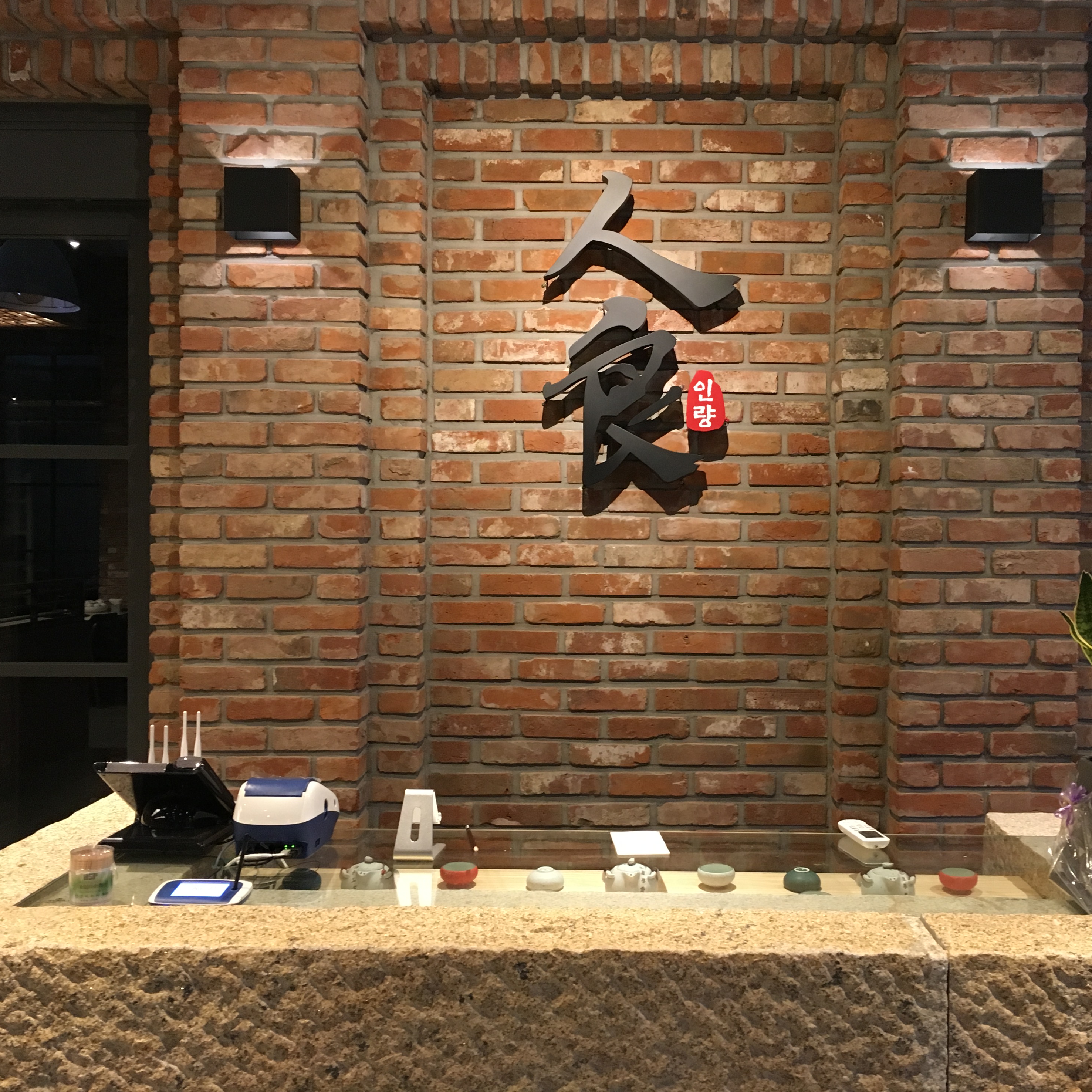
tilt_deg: +0.7
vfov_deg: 47.2
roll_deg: -0.5
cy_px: 534
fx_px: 1249
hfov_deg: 47.0
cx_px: 643
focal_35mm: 35
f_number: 2.2
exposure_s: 1/24
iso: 200
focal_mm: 4.15
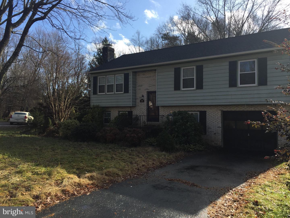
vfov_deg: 48.2
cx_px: 145
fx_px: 243
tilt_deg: +1.8
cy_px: 109
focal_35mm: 29
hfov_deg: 61.7
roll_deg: -1.2
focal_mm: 4.15
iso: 32
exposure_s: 1/1199
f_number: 2.2
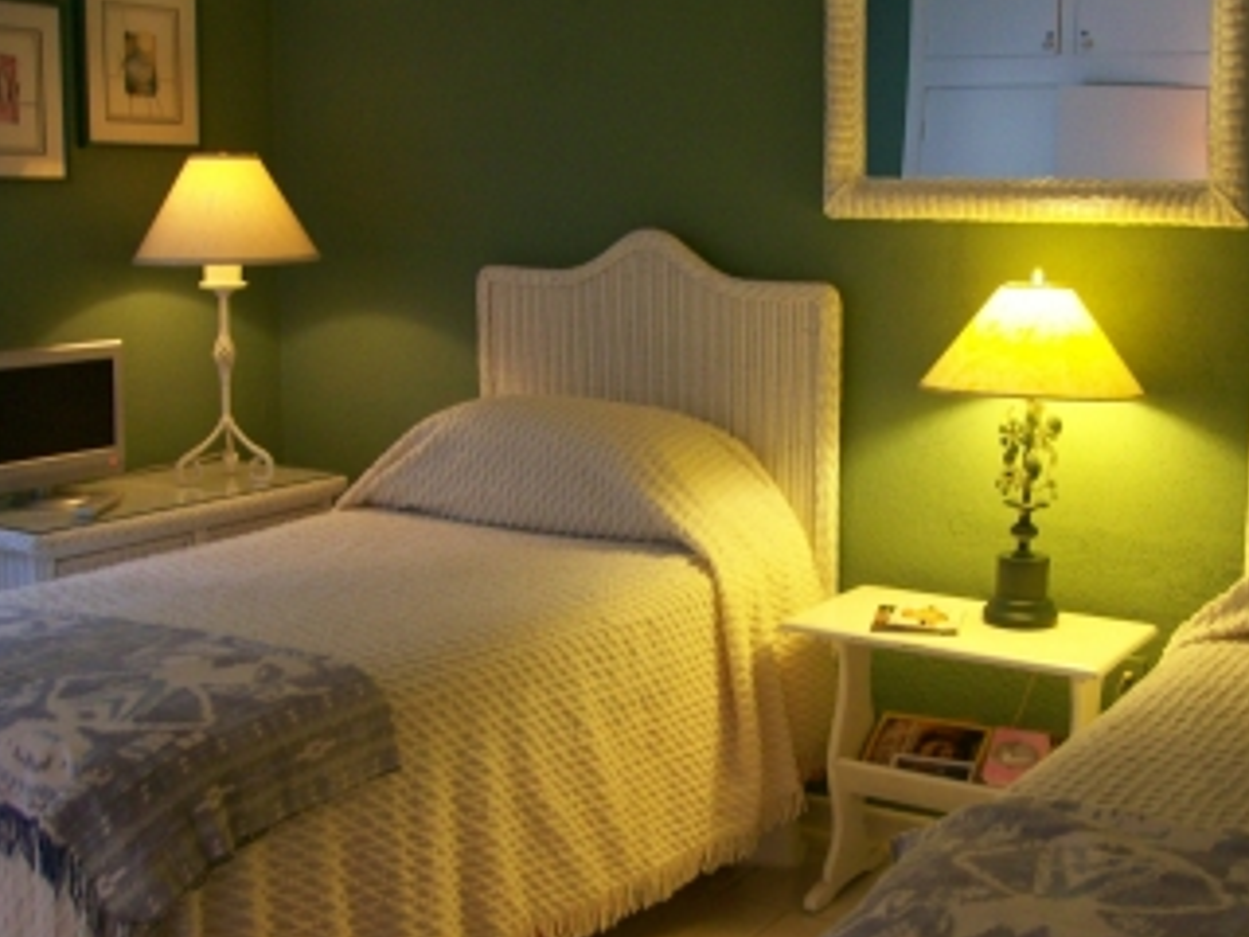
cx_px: 749
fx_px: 1624
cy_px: 539
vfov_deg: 32.1
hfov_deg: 41.9
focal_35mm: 45
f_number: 2.7
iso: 160
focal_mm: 6
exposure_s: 1/22.8
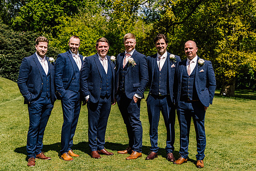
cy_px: 80
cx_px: 129
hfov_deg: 36.9
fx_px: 384
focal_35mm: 54
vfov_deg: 25.1
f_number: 4.5
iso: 160
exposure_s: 1/1000
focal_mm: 45
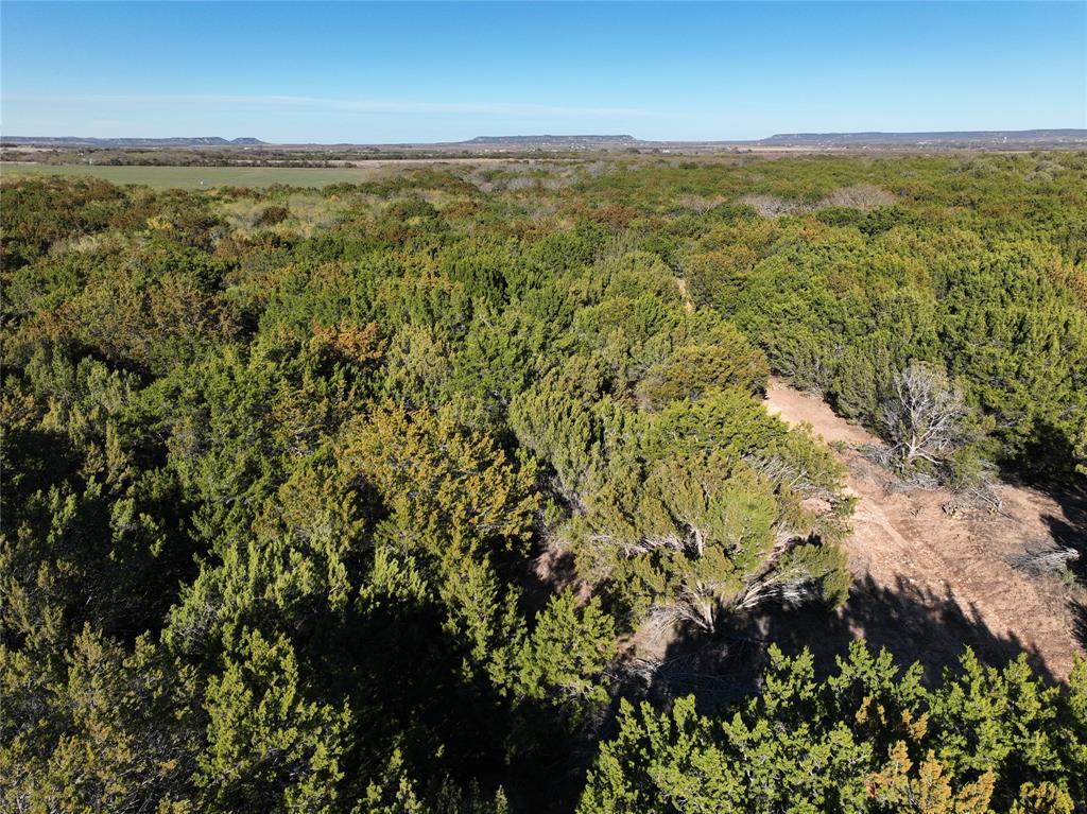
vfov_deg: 56.8
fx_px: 753
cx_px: 544
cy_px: 407
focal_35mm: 24
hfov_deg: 71.6
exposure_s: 1/2500
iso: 140
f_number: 2.8
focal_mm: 12.29
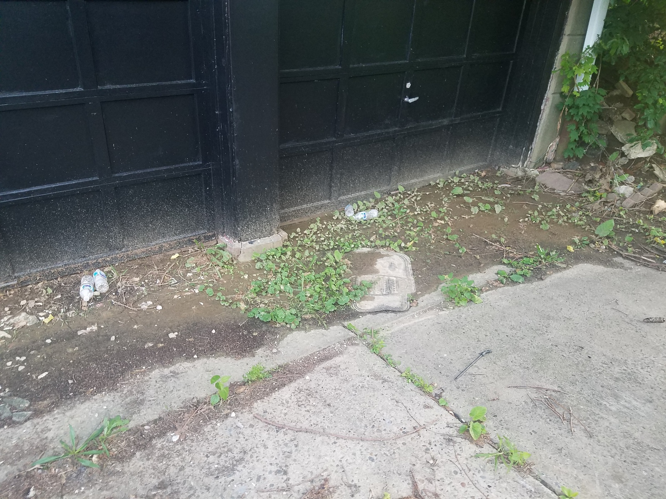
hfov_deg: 67.3
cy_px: 250
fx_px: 500
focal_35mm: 26
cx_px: 333
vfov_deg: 53.1
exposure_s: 1/24
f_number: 1.7
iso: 160
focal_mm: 4.2
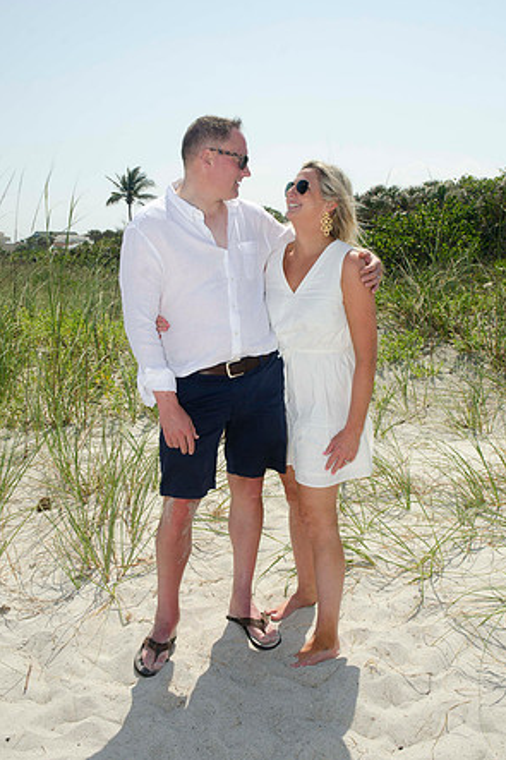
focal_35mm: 38
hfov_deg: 35.0
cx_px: 252
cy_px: 376
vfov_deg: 50.7
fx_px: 802
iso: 100
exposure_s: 1/250
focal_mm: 25
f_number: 9
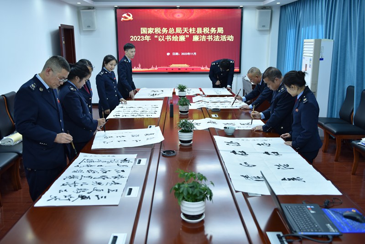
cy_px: 122
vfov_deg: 37.9
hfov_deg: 54.4
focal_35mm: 35
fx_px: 355
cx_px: 182
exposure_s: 1/100
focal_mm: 35
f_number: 3.5
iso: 360
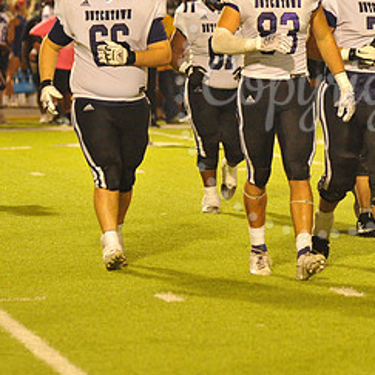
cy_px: 90
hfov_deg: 5.1
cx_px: 323
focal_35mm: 344
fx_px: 4216
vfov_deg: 5.1
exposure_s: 1/200
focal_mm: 170
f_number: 5
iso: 6400
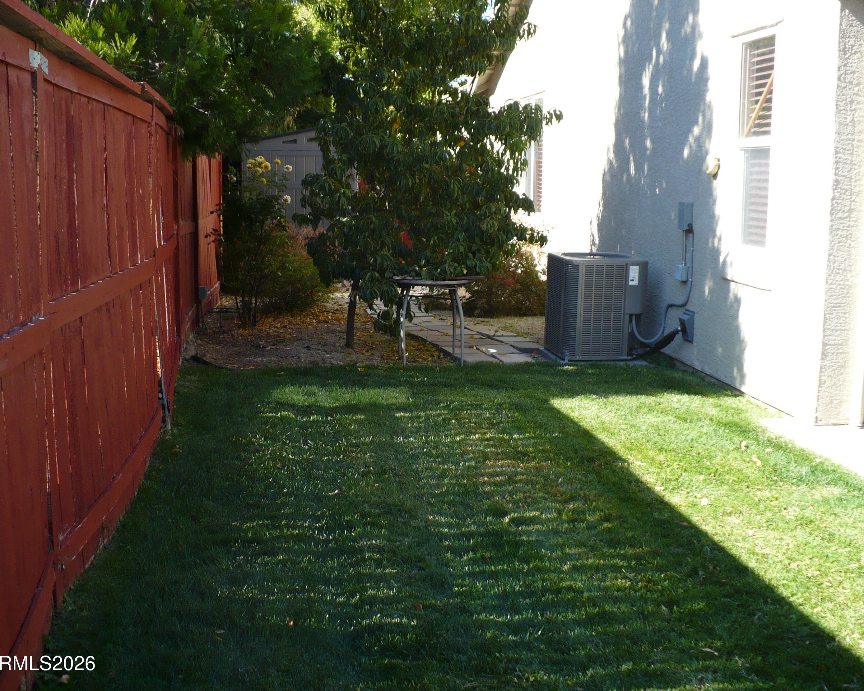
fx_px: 997
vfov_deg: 38.2
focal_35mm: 39
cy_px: 346
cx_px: 434
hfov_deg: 46.8
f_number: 2.8
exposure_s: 1/250
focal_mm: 6.1
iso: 100
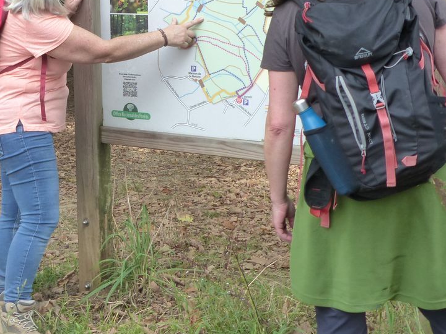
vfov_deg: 18.7
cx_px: 89
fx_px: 1005
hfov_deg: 24.6
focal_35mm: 78
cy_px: 67
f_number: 4
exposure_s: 1/160
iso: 160
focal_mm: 7
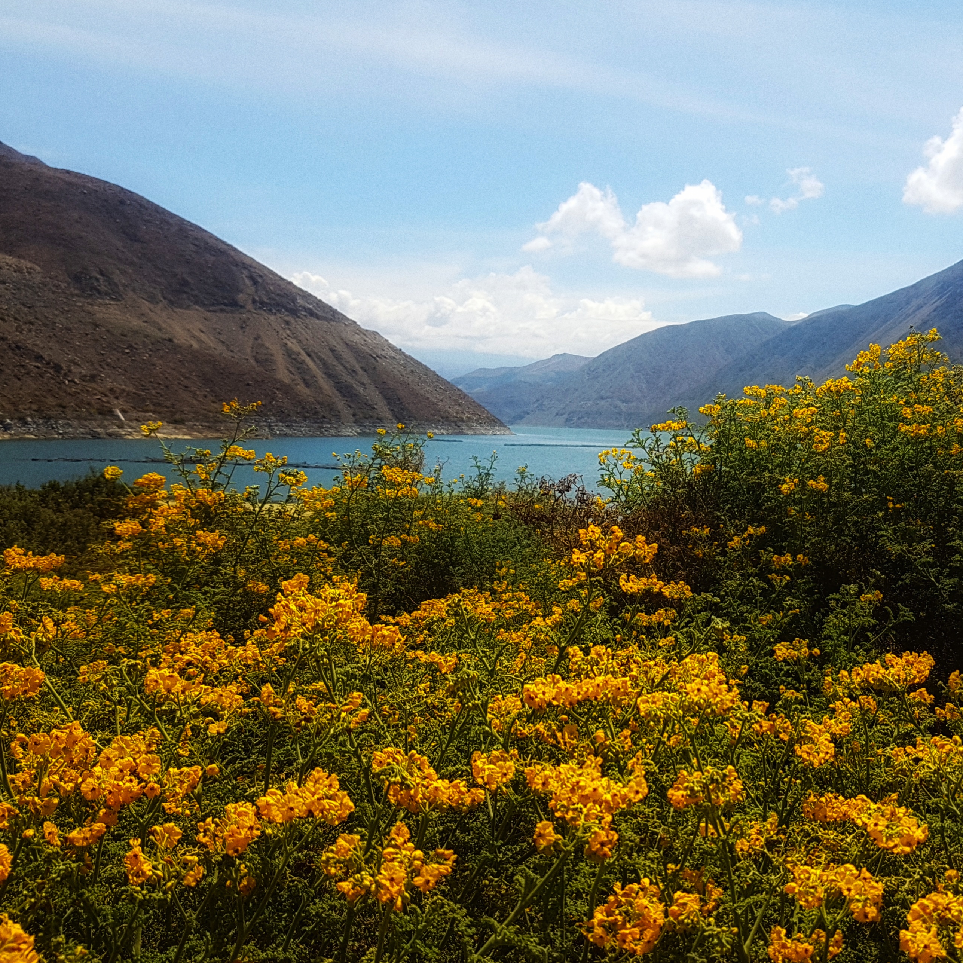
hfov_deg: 45.3
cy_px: 532
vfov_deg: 46.0
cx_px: 650
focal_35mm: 36
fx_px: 1133
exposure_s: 1/2776
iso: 40
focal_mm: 4.2
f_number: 1.7
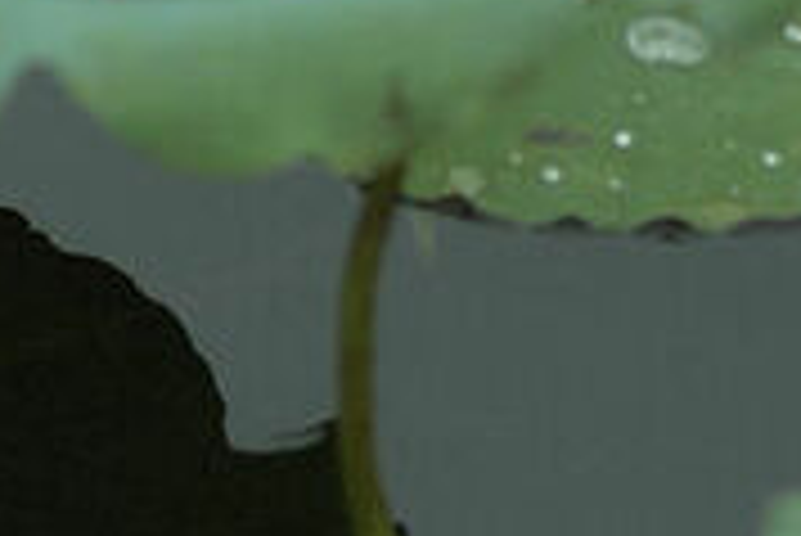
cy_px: -1025
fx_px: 16745
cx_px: 1084
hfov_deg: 2.7
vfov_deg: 1.8
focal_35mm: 752
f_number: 2
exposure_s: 1/1600
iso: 100
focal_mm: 85
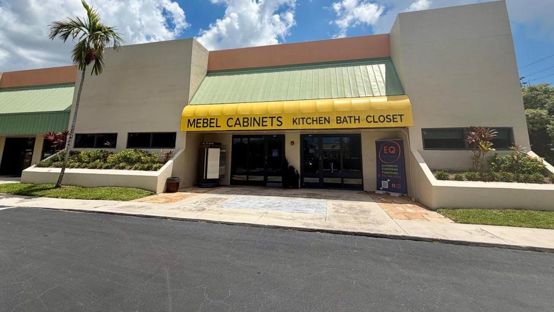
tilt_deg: +8.4
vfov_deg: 66.1
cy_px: 116
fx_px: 235
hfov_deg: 99.4
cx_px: 277
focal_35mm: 16
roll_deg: +0.1
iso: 20
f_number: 2.2
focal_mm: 2.22
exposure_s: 1/1399
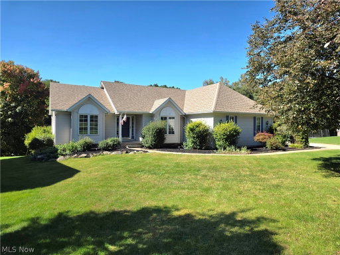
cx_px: 170
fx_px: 226
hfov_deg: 73.9
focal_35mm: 23
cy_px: 128
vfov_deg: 58.9
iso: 80
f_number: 1.7
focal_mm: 6.25
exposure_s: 1/5000
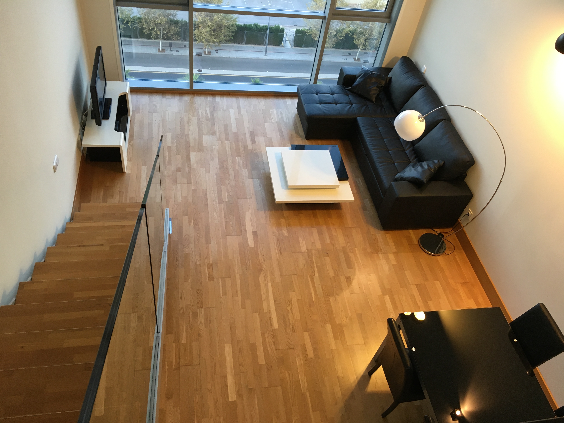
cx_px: 282
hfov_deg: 61.7
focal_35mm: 29
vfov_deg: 48.2
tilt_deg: -46.3
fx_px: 472
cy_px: 212
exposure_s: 1/33
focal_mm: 4.15
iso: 100
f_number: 2.2
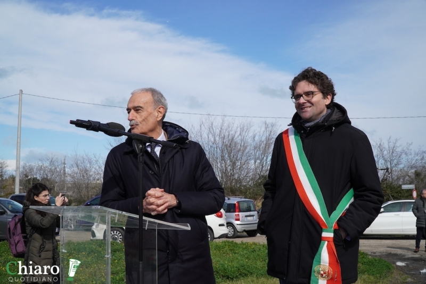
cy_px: 142
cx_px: 213
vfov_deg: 30.9
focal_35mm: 44
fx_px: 515
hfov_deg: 44.9
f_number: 9
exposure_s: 1/2500
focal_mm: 29
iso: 800
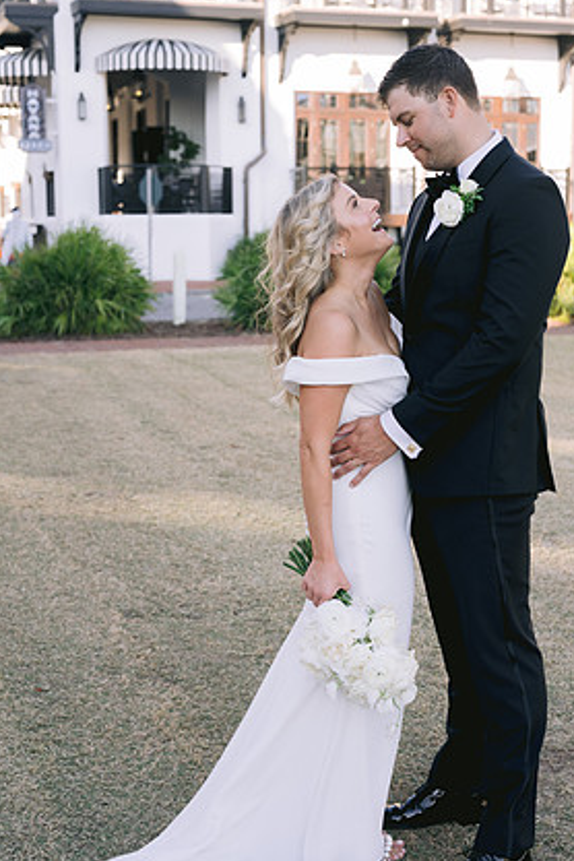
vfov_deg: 36.9
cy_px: 401
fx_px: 1291
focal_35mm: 54
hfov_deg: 25.1
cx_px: 285
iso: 200
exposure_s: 1/400
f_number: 4
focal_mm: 50
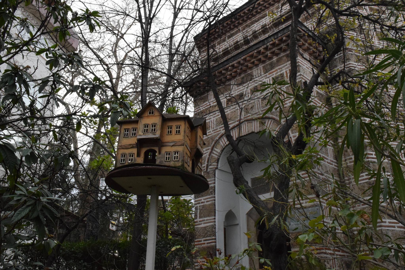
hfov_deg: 57.2
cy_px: 135
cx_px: 202
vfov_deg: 40.0
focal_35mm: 33
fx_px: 371
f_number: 22
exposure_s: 1/320
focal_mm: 22
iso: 3200
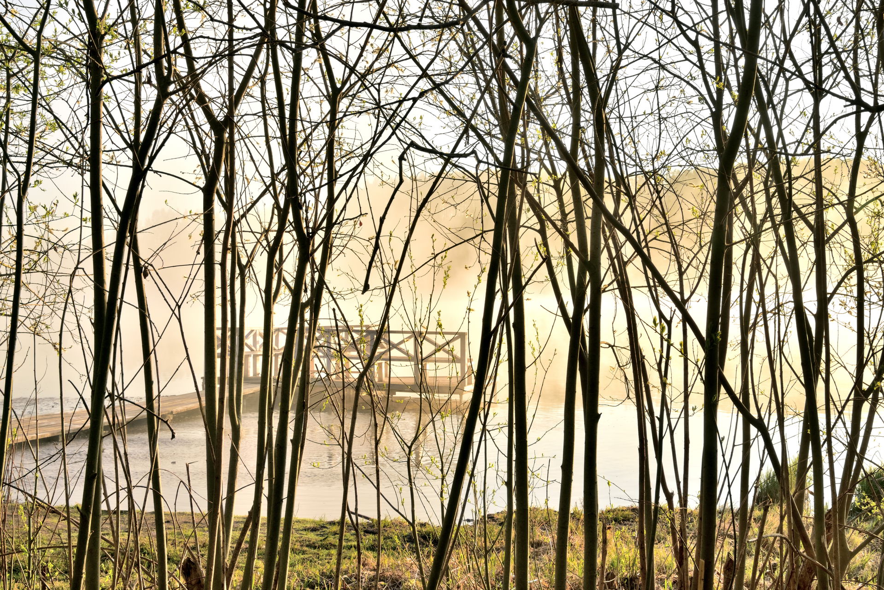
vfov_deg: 29.3
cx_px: 442
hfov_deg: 42.7
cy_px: 295
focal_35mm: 46
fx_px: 1130
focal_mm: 46
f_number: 22
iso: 100
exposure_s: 1/25
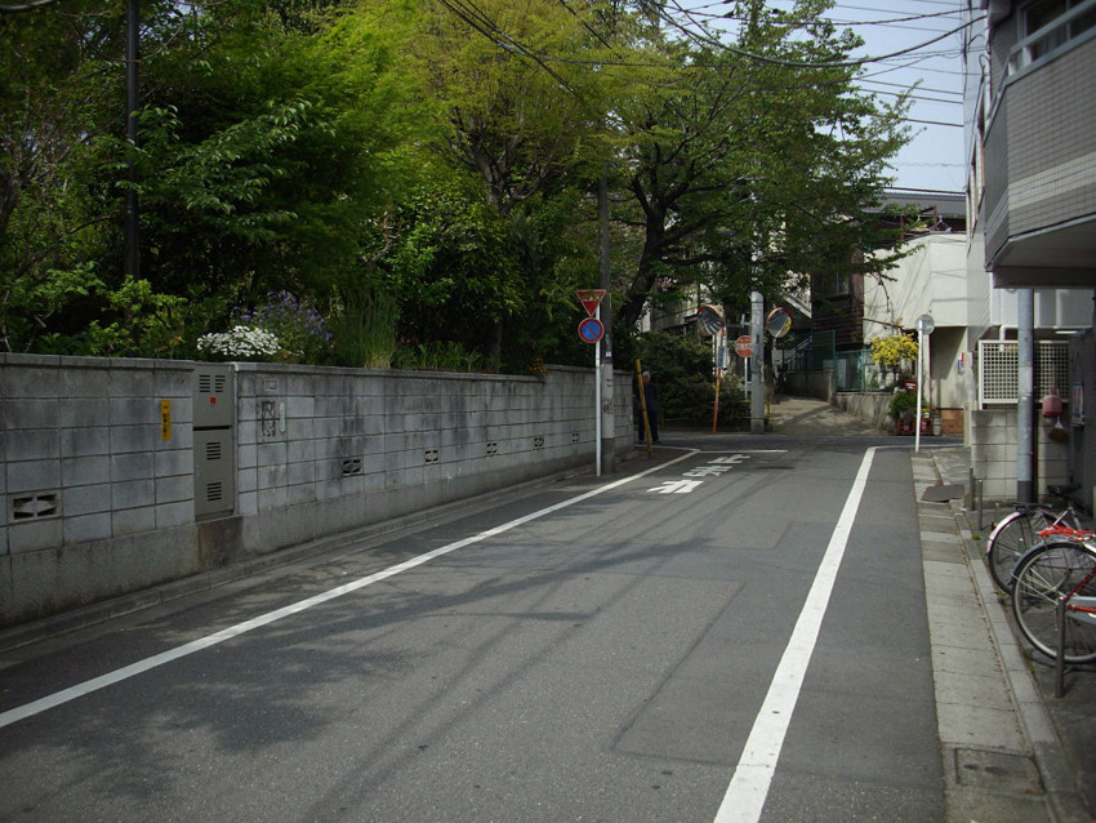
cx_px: 548
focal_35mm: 37
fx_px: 1172
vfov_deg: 38.7
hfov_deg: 50.1
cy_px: 412
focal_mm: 6.2
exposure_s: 1/200
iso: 80
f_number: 5.6
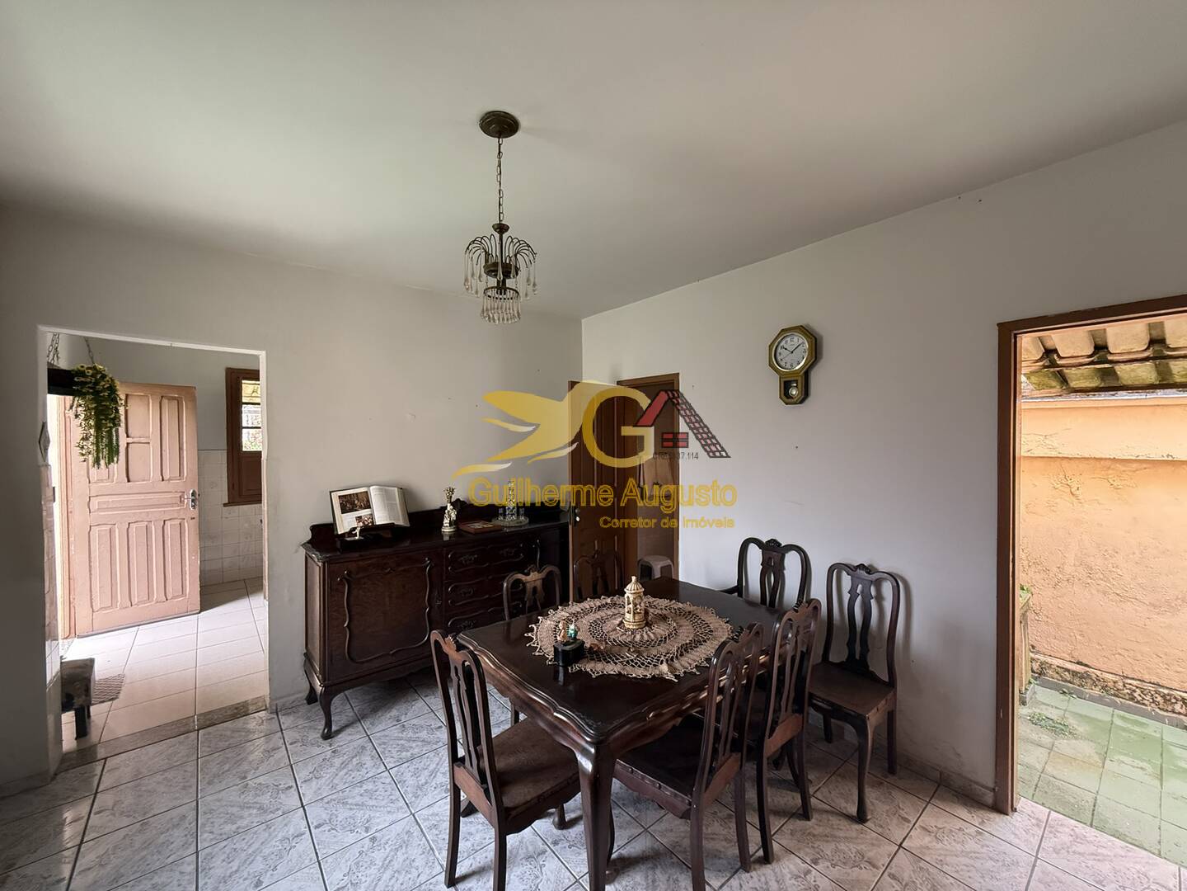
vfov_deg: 85.7
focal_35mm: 14
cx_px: 594
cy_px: 446
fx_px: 480
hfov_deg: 102.1
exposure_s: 1/99
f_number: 2.2
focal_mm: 2.22
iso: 320
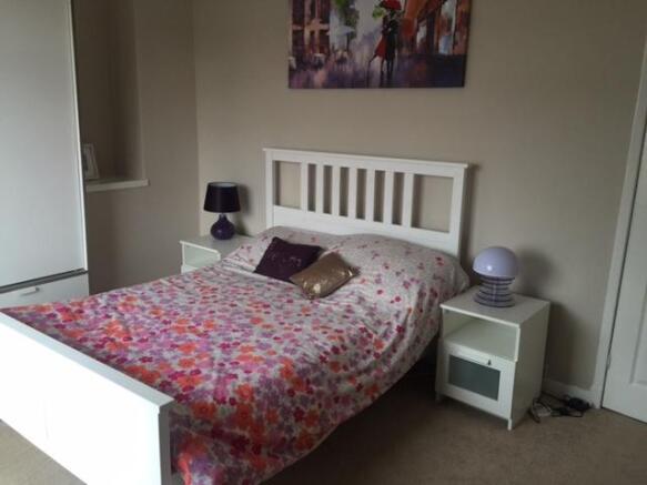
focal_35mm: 29
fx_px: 542
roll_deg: -2.1
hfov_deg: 61.7
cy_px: 242
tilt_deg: -14.3
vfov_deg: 48.2
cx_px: 324
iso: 40
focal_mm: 4.15
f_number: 2.2
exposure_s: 1/30
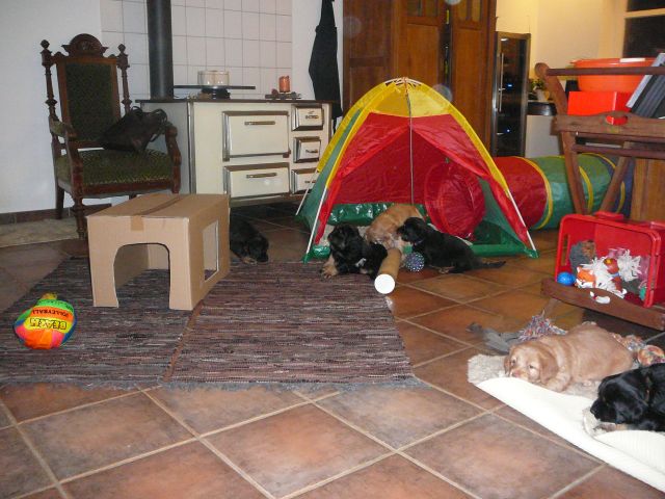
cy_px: 250
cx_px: 332
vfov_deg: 40.7
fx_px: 672
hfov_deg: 52.6
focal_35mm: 35
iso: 400
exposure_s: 1/30
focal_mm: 5.2
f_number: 2.8
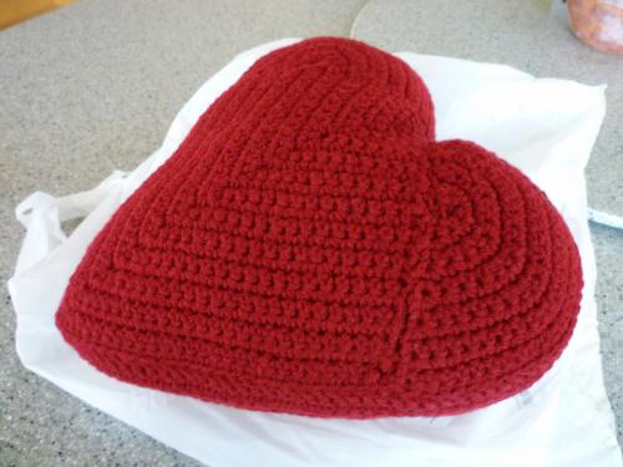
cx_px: 312
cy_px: 234
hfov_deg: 61.7
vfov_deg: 48.2
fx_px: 522
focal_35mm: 29
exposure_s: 1/10
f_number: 3.3
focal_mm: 5.2
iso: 400
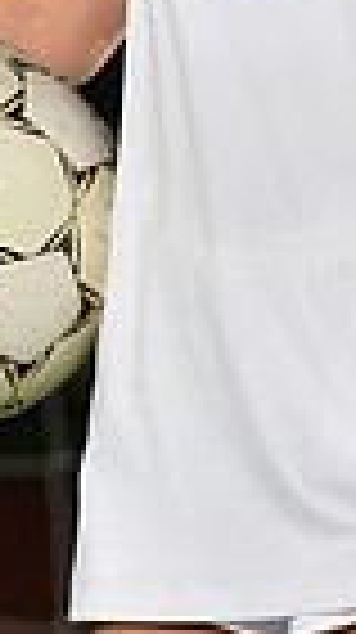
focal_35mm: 862
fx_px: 14509
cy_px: -202
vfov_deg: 2.5
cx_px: 309
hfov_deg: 1.4
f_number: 5.6
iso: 1250
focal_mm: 200
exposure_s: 1/160
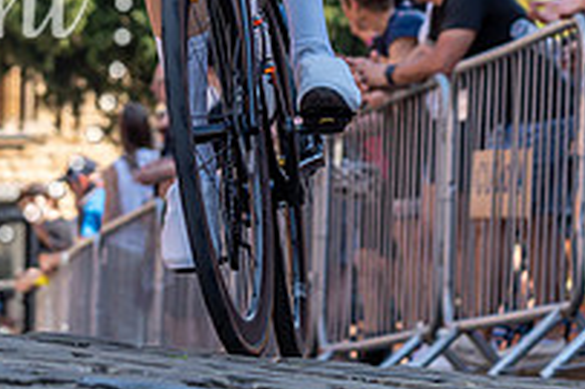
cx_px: -20
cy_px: -313
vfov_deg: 4.3
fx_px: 5114
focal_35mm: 315
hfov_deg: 6.5
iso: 160
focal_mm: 75
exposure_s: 1/800
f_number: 4
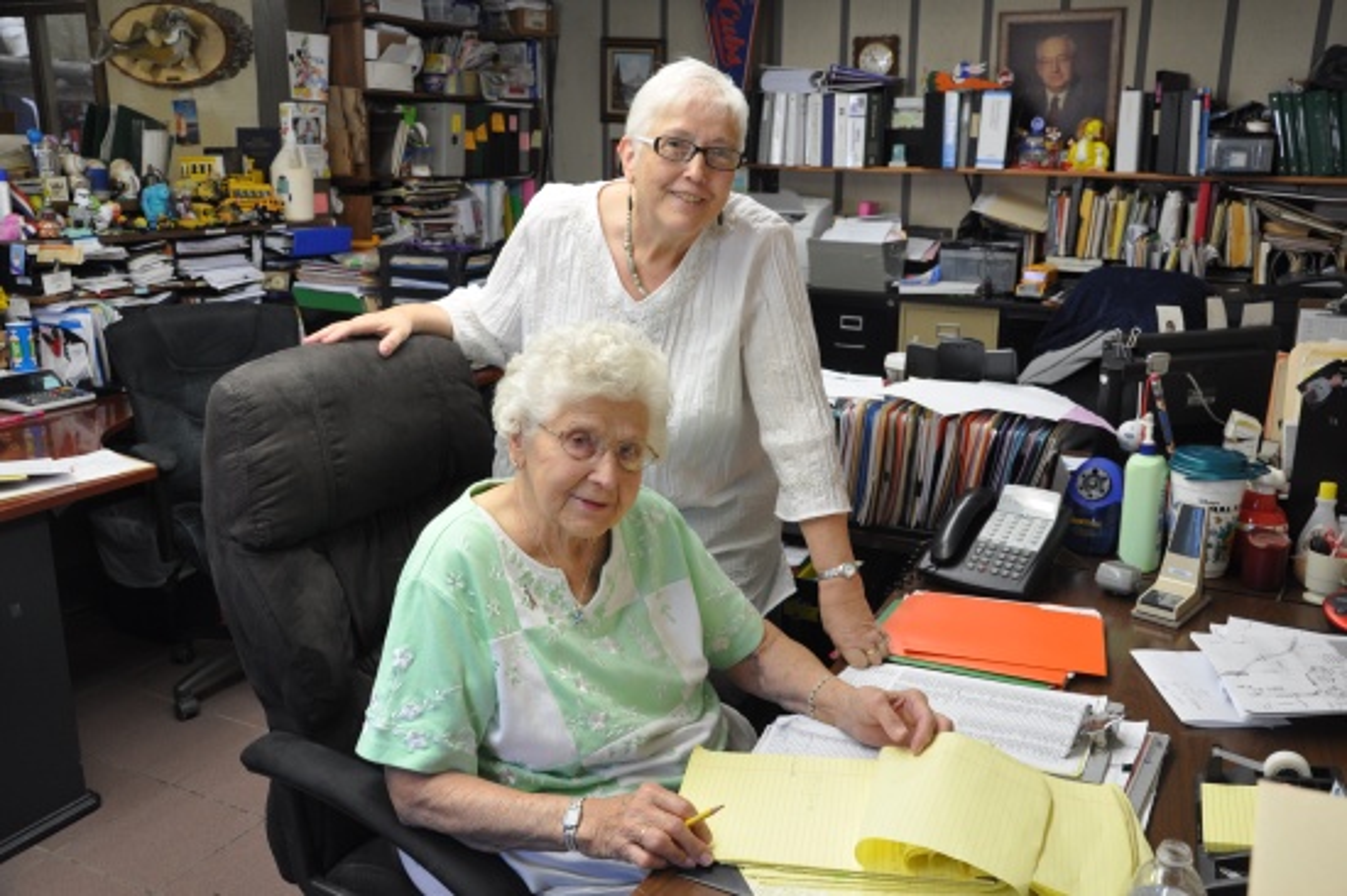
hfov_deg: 59.5
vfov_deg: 41.7
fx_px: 1178
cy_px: 448
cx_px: 674
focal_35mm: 32
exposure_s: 1/30
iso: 400
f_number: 5.6
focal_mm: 21
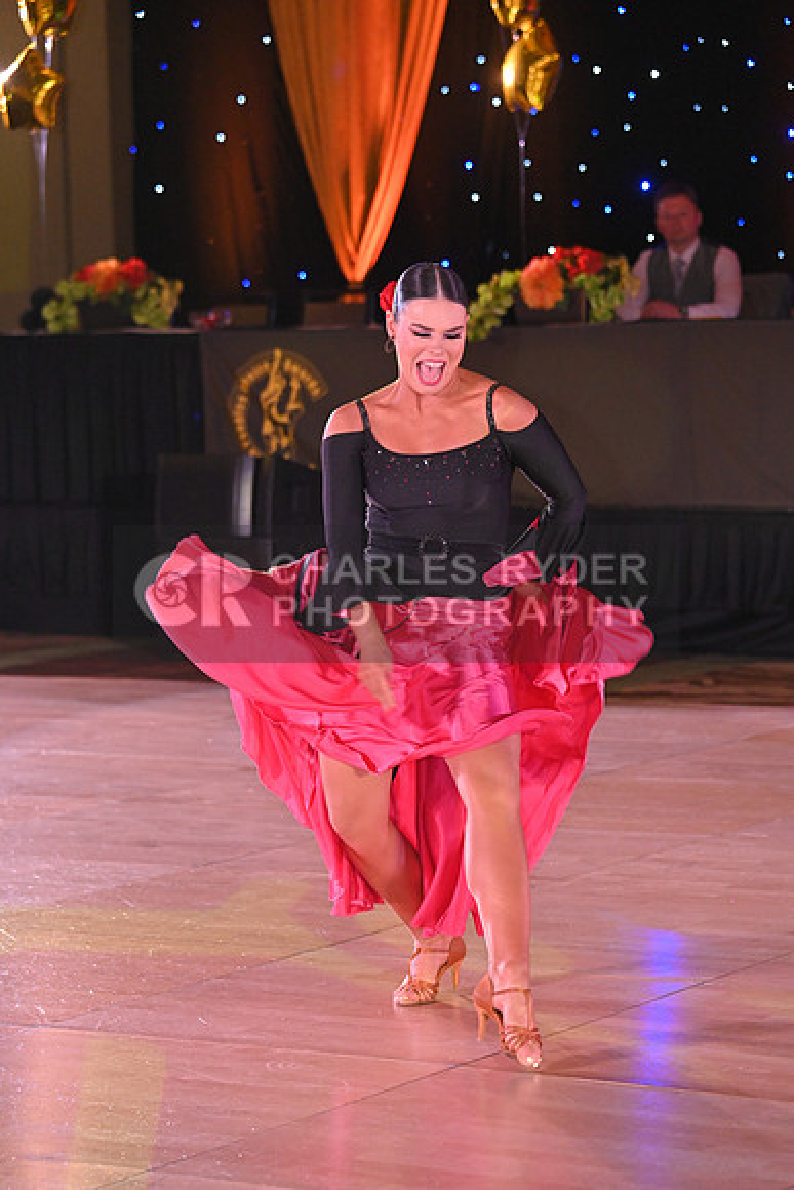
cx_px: 397
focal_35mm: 120
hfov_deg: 11.4
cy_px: 595
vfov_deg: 17.1
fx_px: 3967
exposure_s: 1/320
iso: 3200
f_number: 5.6
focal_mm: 120
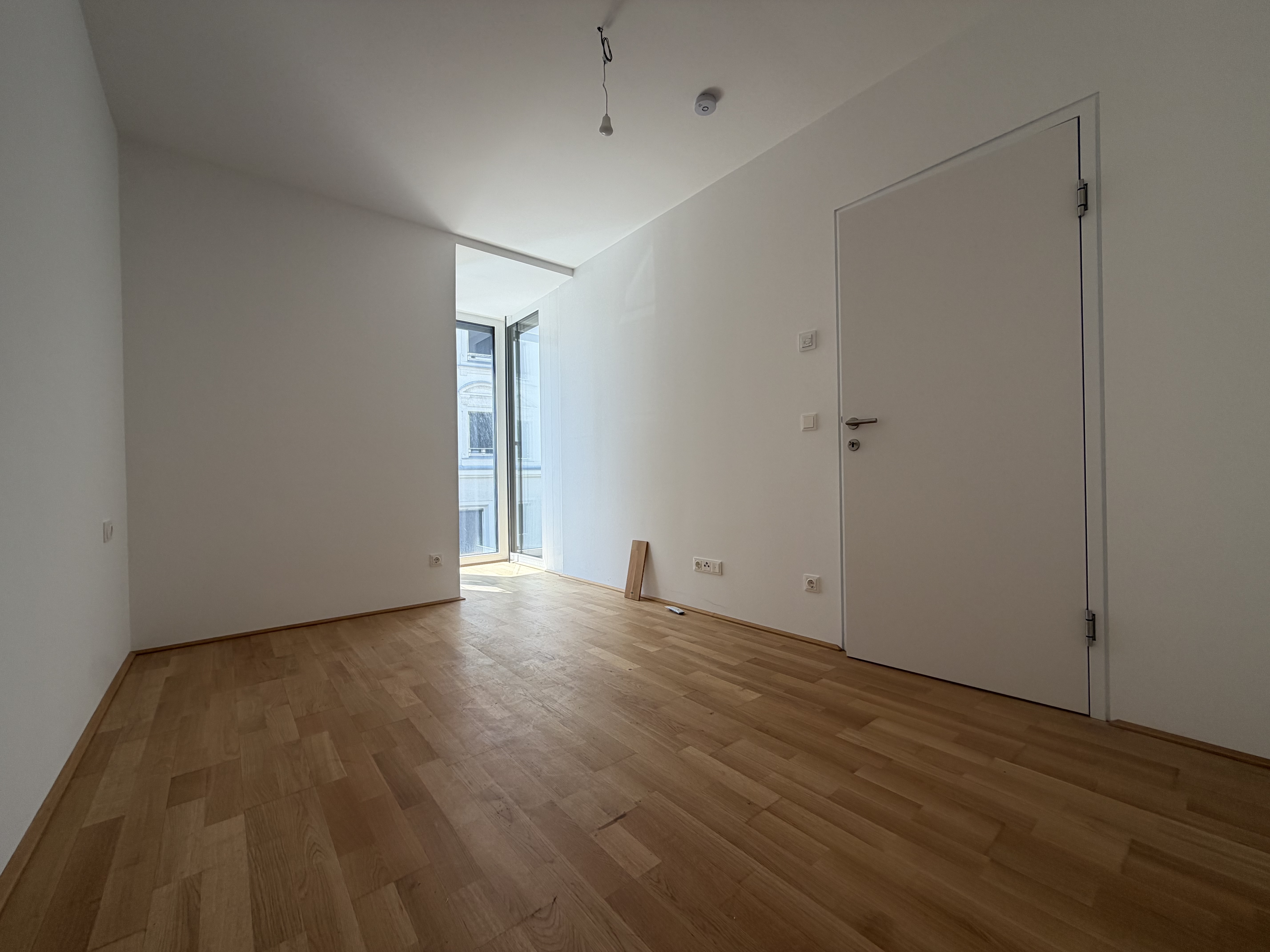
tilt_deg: +0.7
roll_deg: +1.2
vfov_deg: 85.7
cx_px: 635
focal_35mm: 14
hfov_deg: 102.1
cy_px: 476
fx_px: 514
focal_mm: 2.22
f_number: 2.2
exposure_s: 1/128
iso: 40
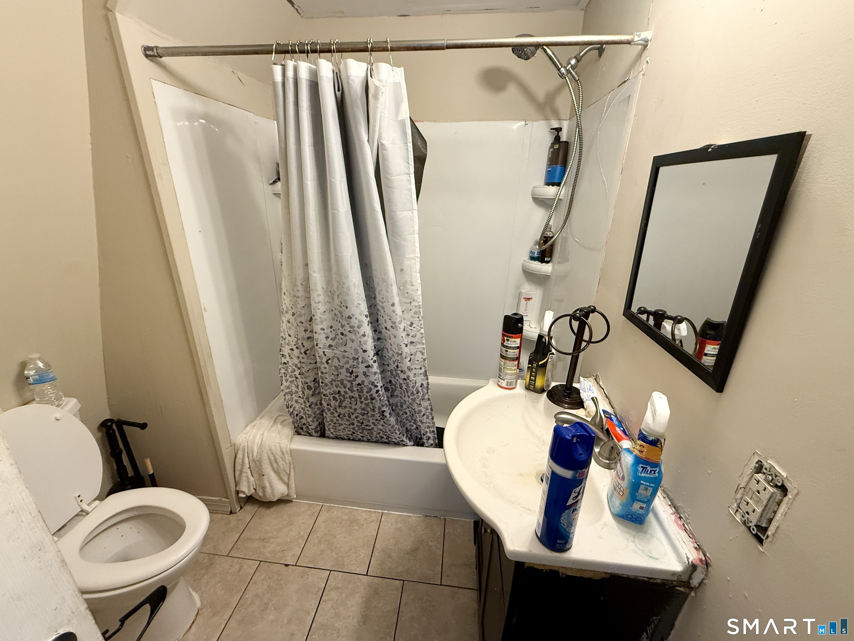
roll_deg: -2.5
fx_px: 345
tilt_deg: -21.4
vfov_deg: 85.7
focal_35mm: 14
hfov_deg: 102.1
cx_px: 427
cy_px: 320
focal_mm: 2.22
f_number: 2.2
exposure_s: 1/120
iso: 320
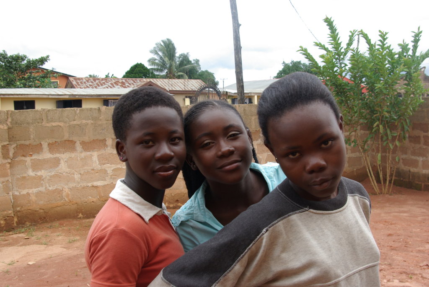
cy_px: 144
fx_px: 465
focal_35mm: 39
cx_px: 214
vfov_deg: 34.3
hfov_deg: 49.5
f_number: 8
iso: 140
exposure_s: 1/125
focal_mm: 26
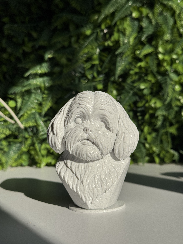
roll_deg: +2.9
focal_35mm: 48
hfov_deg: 30.3
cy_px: 122
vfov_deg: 39.7
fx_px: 338
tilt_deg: +1.6
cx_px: 92
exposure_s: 1/9009
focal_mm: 6.76
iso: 64
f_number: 1.78
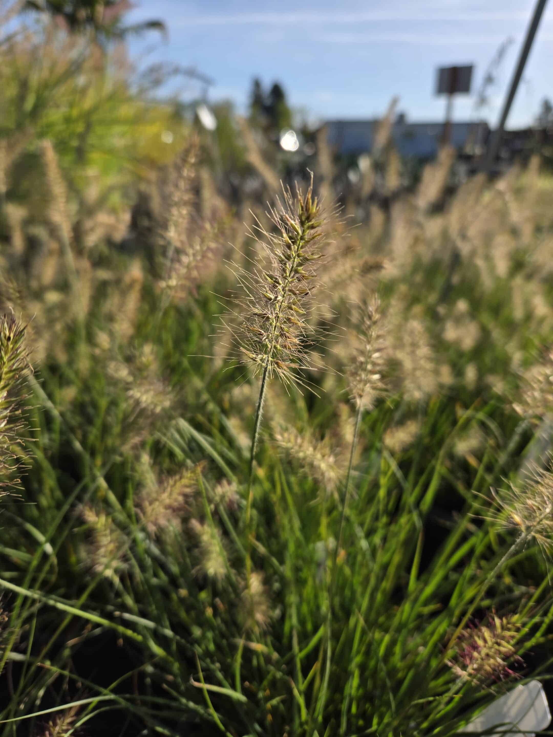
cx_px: 276
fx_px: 490
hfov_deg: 58.9
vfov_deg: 73.9
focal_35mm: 23
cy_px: 368
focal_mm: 5.4
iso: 25
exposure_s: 1/1488
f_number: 1.8
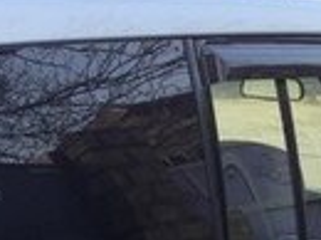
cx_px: -30
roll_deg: -1.2
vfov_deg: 8.3
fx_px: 1555
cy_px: 521
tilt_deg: -18.8
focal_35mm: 168
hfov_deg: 11.6
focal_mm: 4.12
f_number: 2.4
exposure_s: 1/376
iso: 50
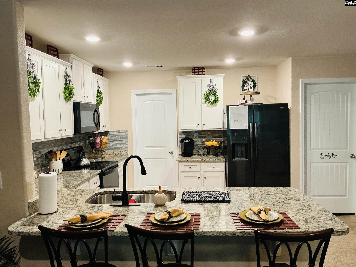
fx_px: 298
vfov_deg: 48.2
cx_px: 178
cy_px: 134
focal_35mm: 29
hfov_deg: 61.7
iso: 200
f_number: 1.8
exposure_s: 1/60
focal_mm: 3
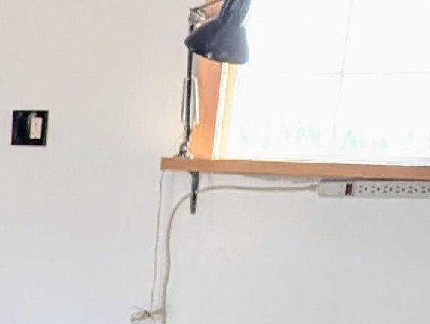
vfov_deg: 22.3
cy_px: 306
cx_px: -202
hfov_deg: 24.2
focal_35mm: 64
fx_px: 796
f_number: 1.7
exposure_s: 1/89.5
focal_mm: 2.02
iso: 63
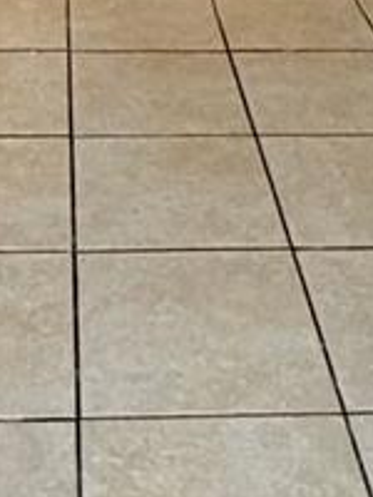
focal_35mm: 84
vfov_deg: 18.7
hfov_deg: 17.5
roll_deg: -1.8
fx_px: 1207
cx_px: 112
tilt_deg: -6.3
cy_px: -370
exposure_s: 1/60
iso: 500
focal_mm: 2.22
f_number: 2.2
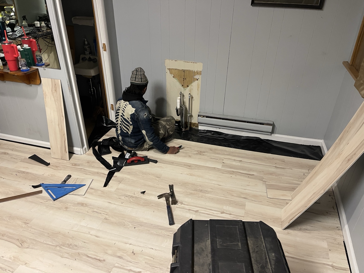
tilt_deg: -31.2
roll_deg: -0.9
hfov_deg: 69.4
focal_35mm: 25
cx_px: 182
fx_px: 263
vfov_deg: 54.9
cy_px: 136
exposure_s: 1/60
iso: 250
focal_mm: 5.1
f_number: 1.6
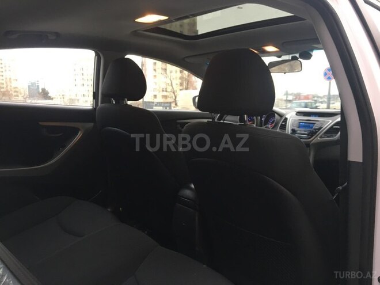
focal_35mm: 29
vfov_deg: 48.2
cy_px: 142
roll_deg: +0.0
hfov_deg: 61.7
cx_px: 190
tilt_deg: -8.4
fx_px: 318
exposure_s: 1/33
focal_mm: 4.15
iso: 100
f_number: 2.2
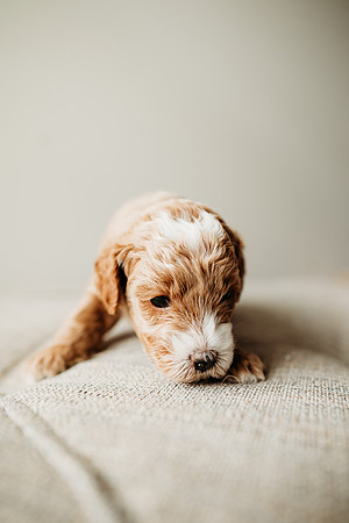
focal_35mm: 24
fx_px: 349
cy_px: 262
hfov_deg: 53.1
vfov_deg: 73.7
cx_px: 174
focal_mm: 24
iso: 250
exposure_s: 1/250
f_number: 2.5
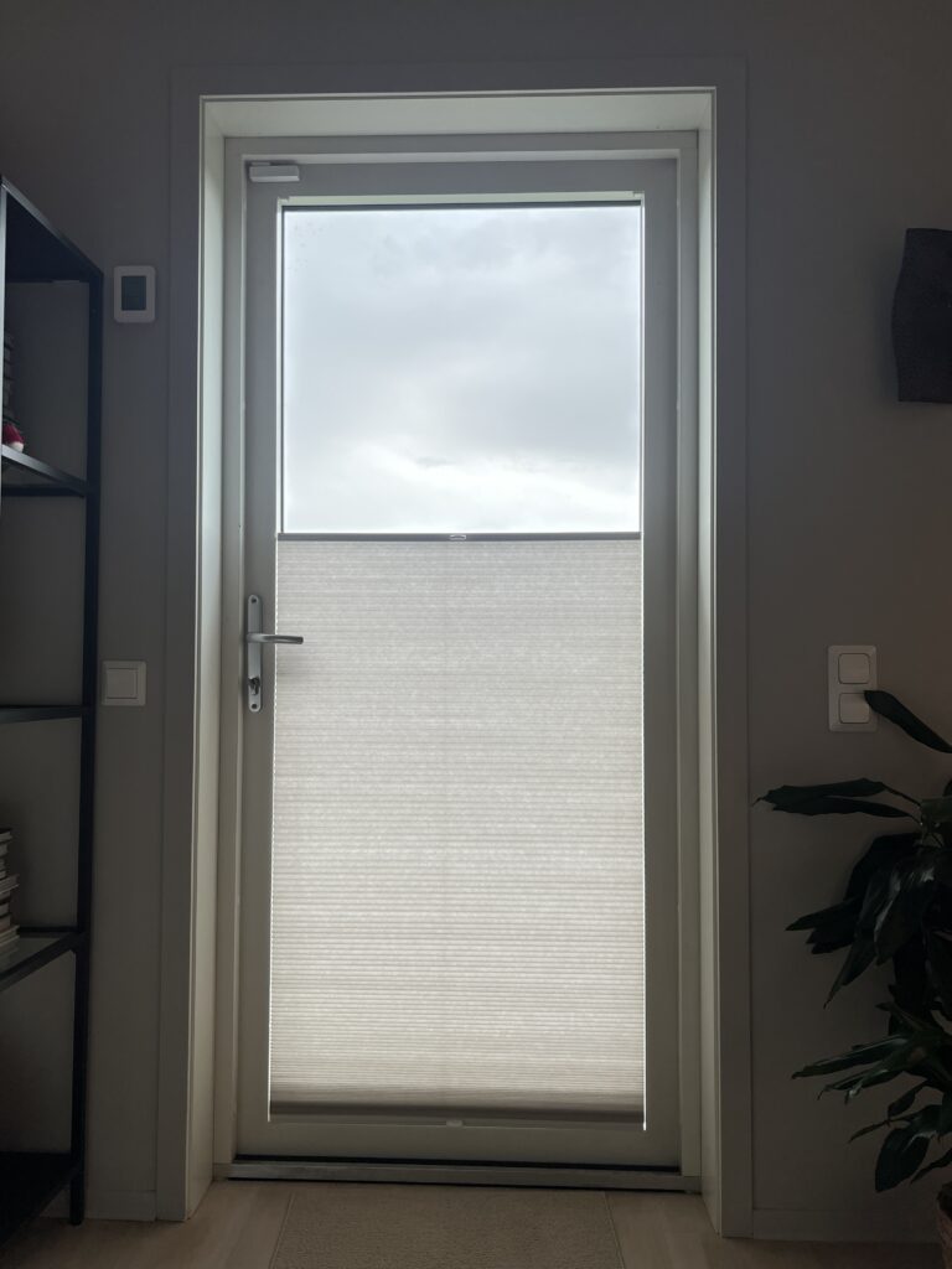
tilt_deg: +1.3
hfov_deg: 53.1
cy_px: 634
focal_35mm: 26
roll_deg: +0.3
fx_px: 953
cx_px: 476
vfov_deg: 67.3
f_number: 1.5
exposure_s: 1/271
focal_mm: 5.7
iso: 50
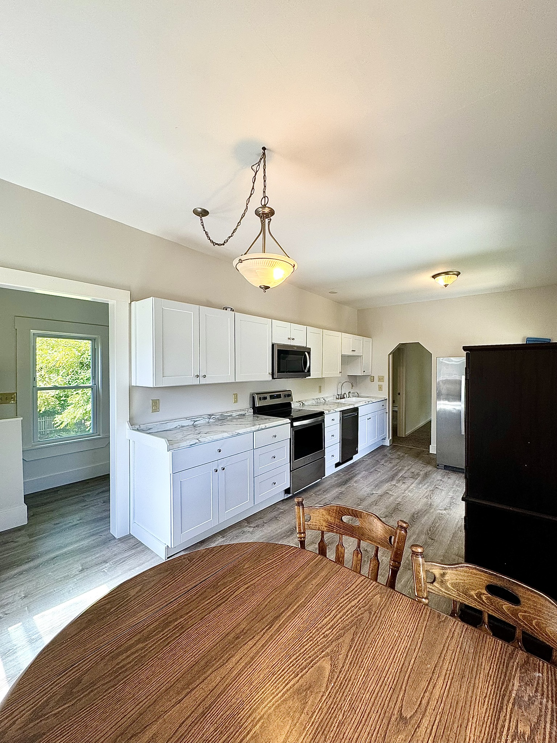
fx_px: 300
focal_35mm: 14
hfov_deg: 85.7
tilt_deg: -0.3
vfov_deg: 102.1
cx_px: 278
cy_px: 372
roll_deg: +0.5
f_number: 2.2
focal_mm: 2.22
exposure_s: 1/120
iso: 100
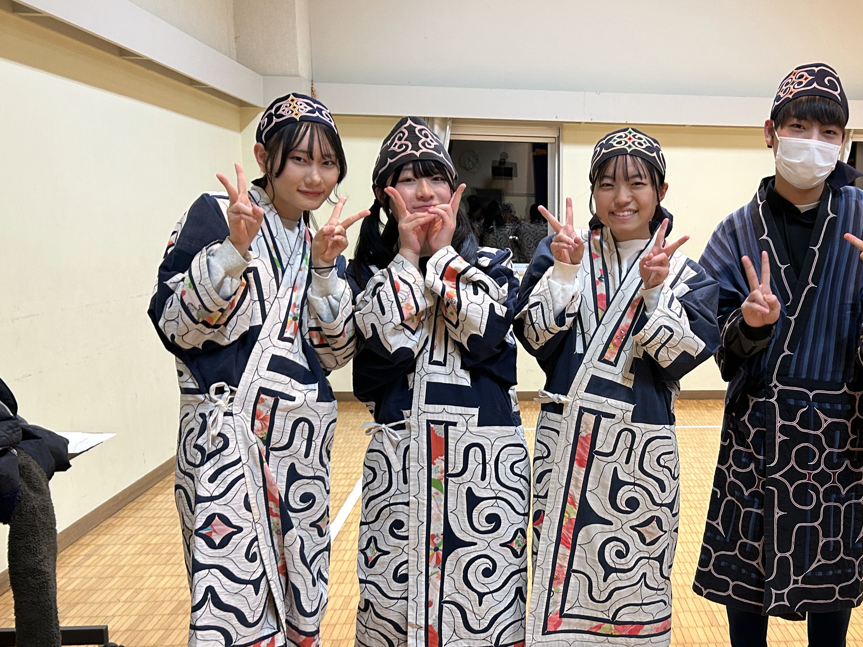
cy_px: 408
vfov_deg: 37.5
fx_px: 947
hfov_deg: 47.6
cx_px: 619
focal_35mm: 38
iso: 160
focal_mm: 5.7
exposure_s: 1/50
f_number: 1.5
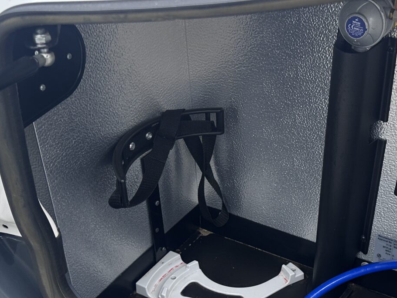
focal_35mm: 54
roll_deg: -0.5
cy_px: 224
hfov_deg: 34.9
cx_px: 292
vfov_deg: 26.7
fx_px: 619
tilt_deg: -36.9
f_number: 1.78
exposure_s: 1/324
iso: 80
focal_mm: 6.86
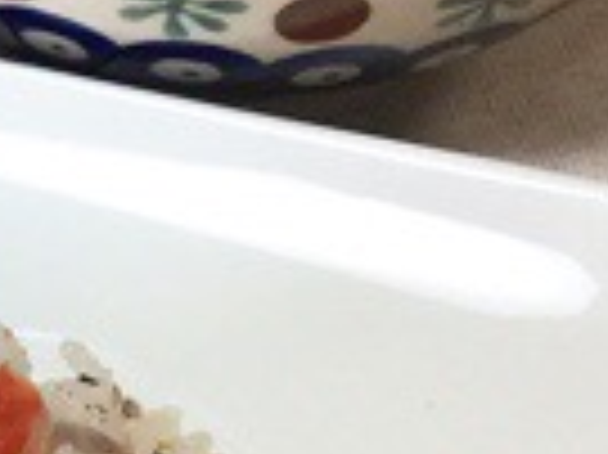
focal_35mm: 147
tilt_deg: -51.6
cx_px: -212
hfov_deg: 12.9
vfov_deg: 9.9
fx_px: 2580
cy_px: 530
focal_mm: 3.3
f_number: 2.4
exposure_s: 1/30
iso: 50
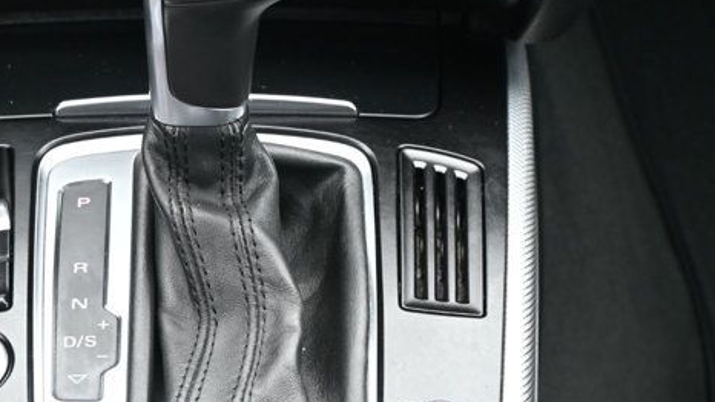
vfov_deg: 12.1
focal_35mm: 100
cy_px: 281
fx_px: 1899
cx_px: 238
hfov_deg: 21.2
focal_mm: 29
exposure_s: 1/125
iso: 640
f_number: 4.8
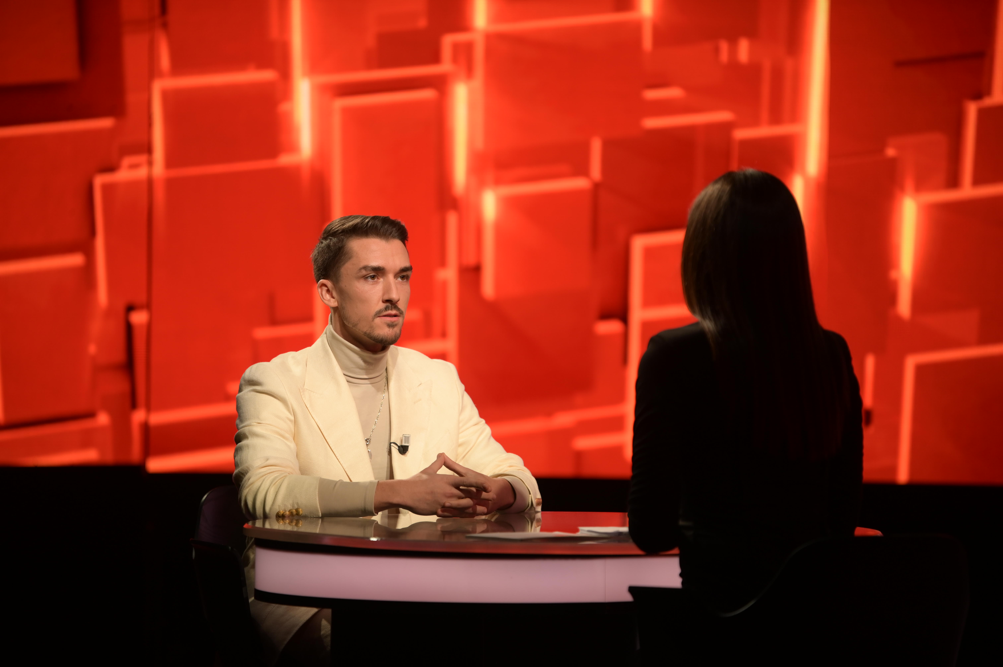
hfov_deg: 10.3
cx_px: 502
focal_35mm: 200
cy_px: 334
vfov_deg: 6.9
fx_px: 5568
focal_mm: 200
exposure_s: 1/250
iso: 400
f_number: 2.8
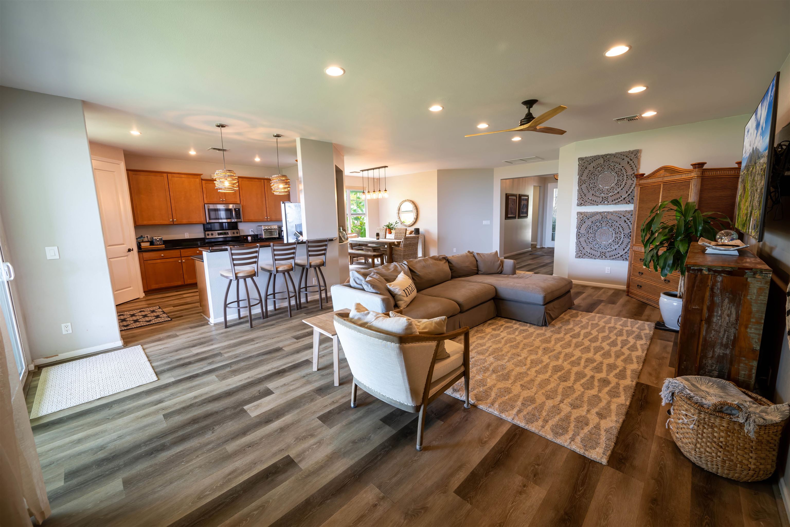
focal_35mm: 14
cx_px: 395
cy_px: 264
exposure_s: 1/13
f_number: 7.1
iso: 320
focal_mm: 14
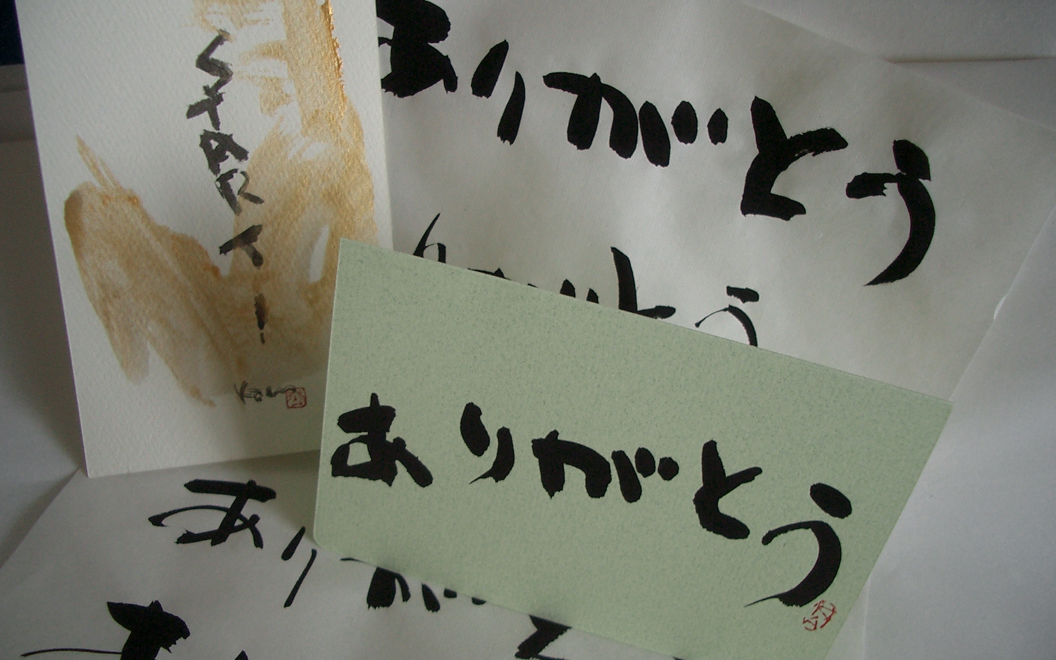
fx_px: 1094
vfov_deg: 33.6
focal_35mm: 38
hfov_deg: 51.5
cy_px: 353
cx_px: 529
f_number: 2.6
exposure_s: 1/80
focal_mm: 5.8
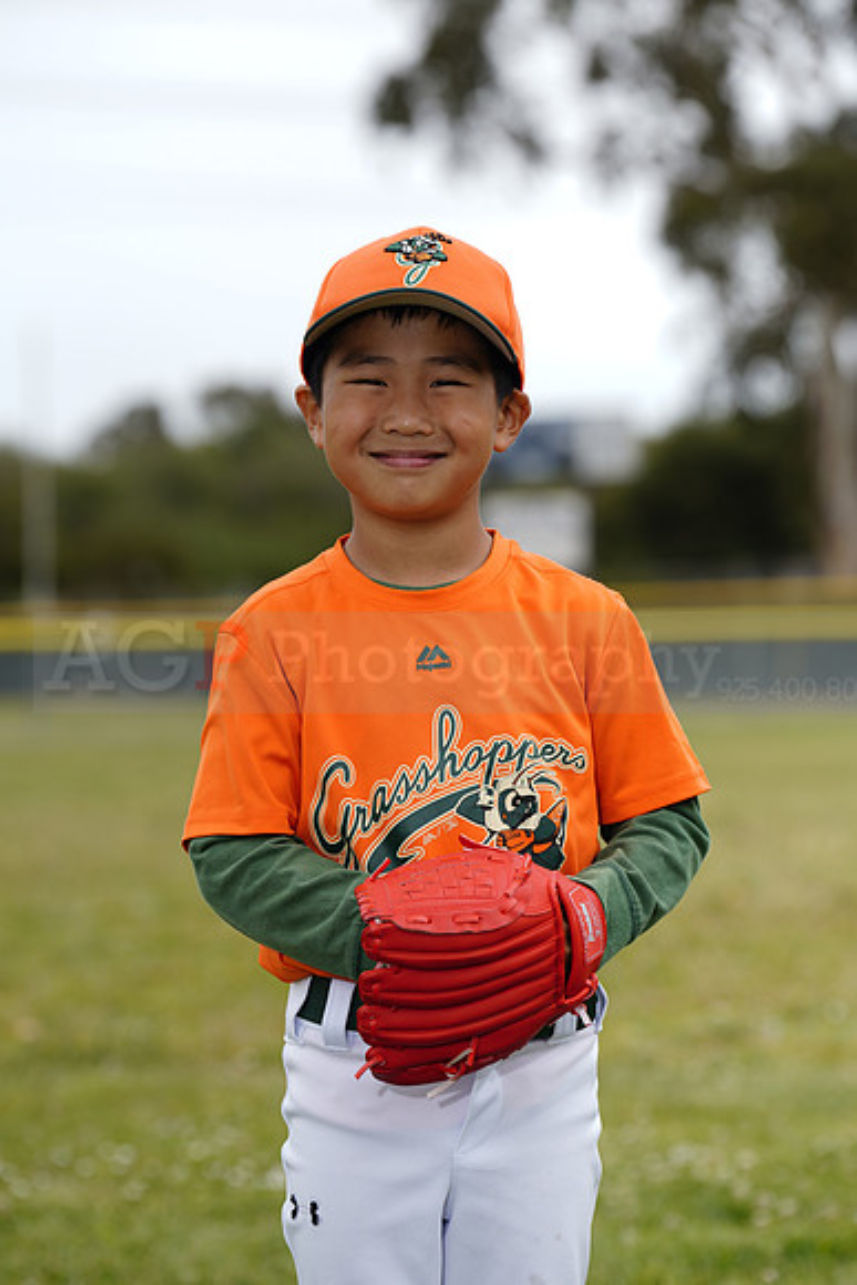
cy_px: 642
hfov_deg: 8.8
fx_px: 5567
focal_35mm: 156
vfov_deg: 13.2
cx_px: 428
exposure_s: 1/250
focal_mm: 156
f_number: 5.6
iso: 50
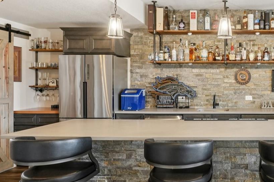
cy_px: 81
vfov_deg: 41.1
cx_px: 230
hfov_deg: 53.7
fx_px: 243
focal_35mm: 32
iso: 800
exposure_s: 1/10
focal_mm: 11
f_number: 8
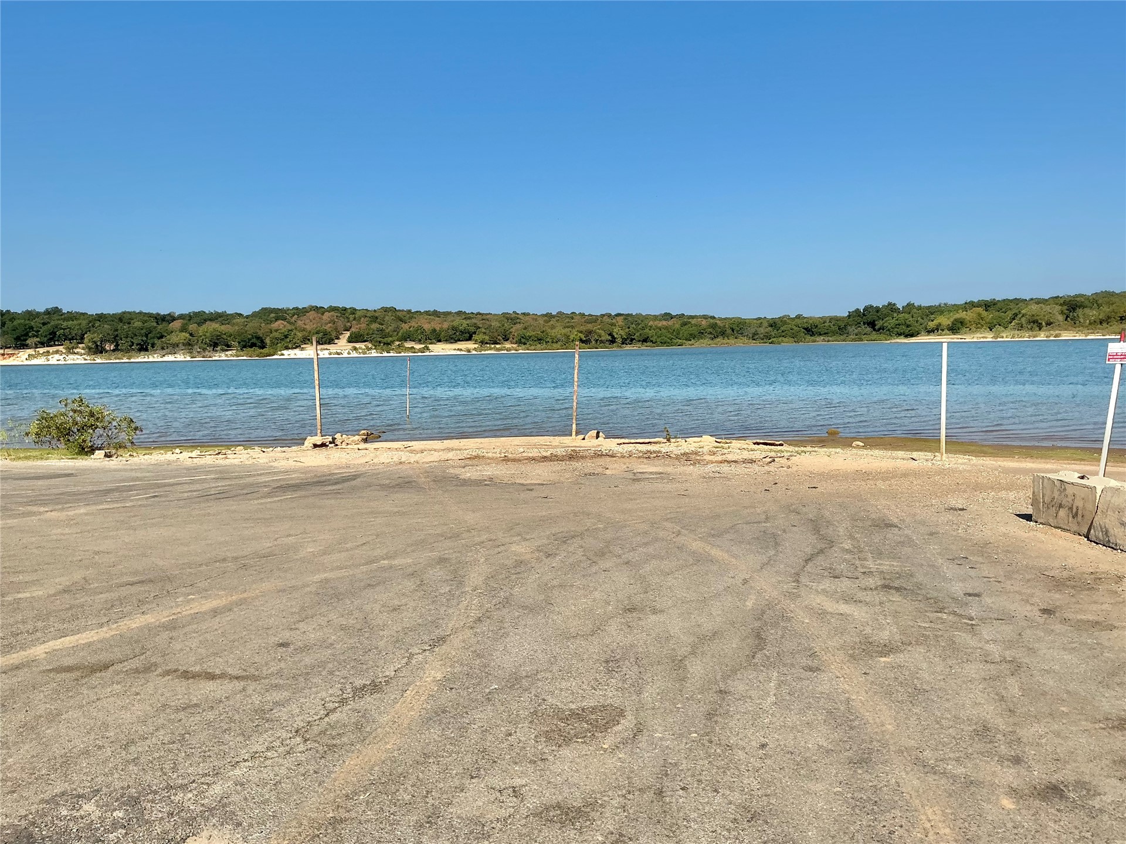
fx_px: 943
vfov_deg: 48.2
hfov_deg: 61.7
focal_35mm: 29
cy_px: 422
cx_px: 563
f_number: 1.8
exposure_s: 1/2801
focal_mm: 3
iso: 25
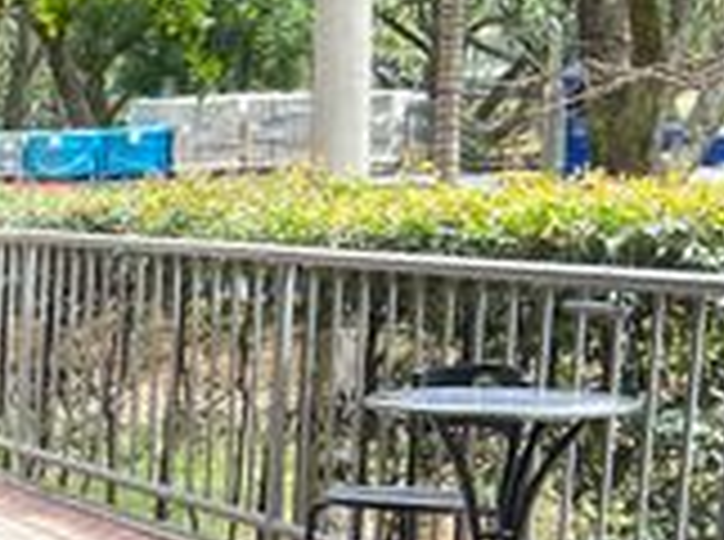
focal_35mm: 108
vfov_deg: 13.5
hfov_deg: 15.8
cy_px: 495
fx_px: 2254
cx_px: -546
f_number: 1.5
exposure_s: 1/146
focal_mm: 5.7
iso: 32
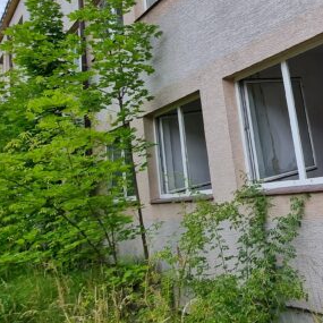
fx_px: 327
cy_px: 51
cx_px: 360
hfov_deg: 41.2
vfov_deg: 48.6
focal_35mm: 31
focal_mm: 2.2
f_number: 2.2
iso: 50
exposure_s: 1/1256
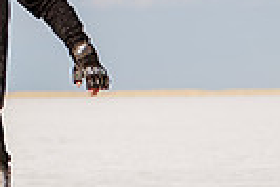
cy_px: -75
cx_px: -101
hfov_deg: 4.6
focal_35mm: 449
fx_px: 3496
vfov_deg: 3.1
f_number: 4
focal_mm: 78
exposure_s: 1/4000
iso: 200
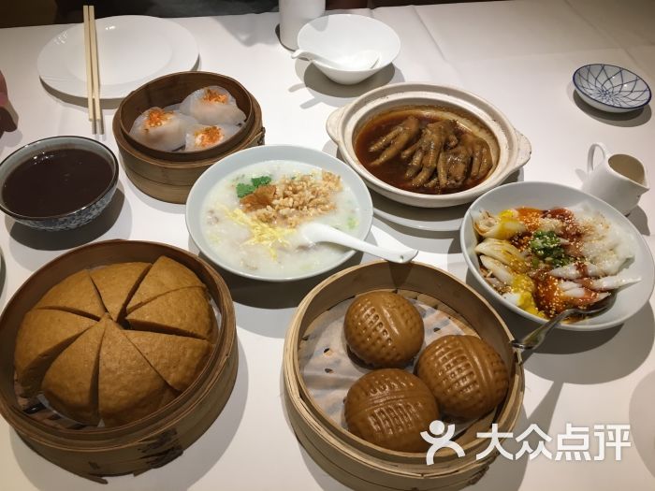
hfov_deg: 61.7
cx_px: 328
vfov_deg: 48.2
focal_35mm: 29
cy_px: 246
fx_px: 549
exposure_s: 1/33
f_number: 2.2
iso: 80
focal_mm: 4.15
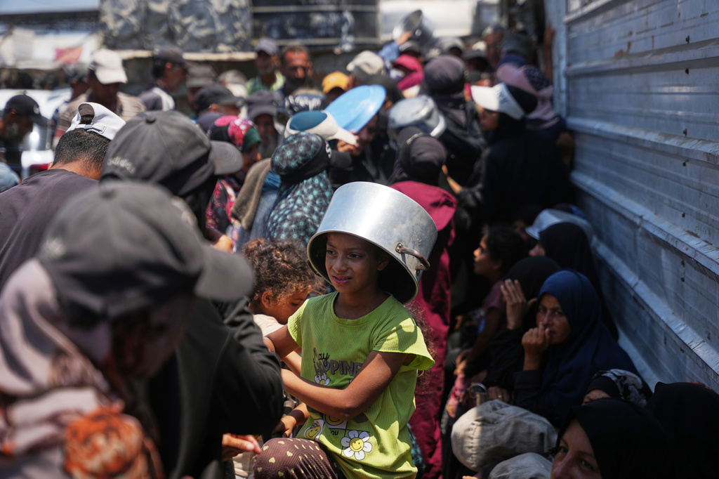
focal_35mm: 70
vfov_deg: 19.4
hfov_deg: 28.9
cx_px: 360
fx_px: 1398
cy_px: 240
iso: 100
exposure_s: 1/3200
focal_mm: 70
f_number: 2.8
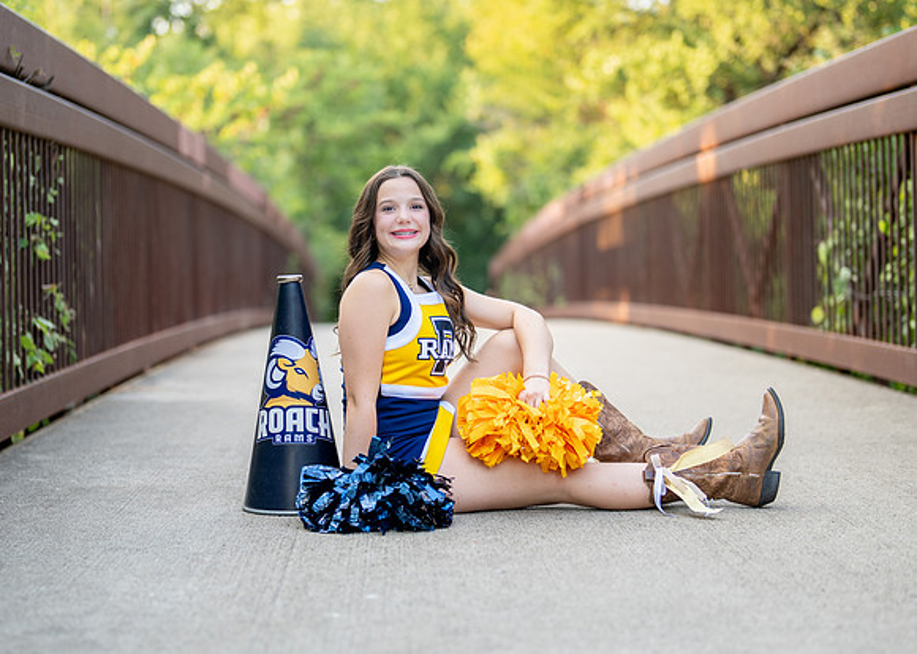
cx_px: 426
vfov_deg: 20.2
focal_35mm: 71
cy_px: 322
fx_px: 1837
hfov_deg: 28.0
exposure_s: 1/500
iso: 125
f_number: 1.2
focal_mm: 50
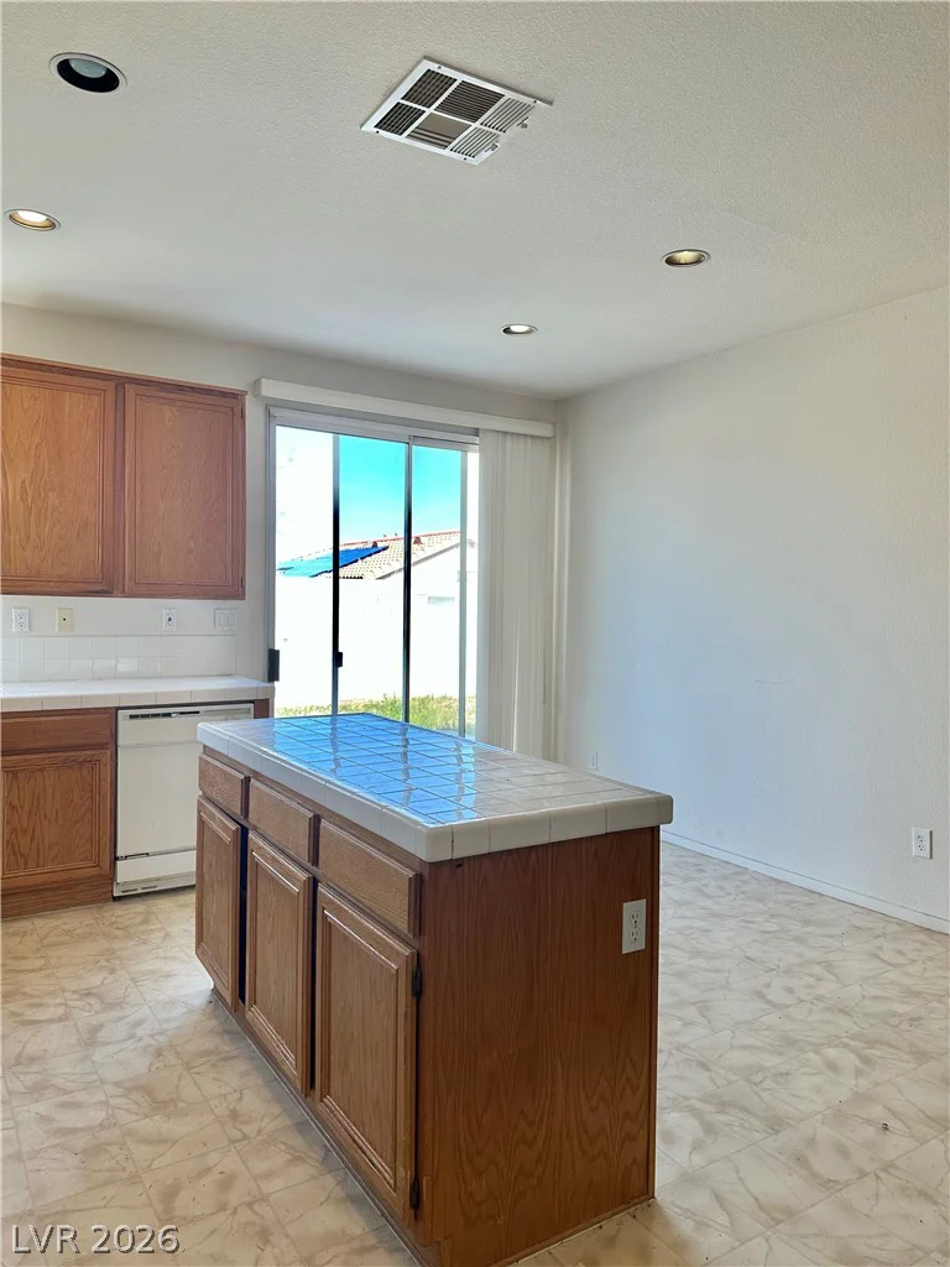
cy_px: 634
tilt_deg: -1.8
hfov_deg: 56.8
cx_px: 475
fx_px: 878
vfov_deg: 71.6
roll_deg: -1.0
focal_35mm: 24
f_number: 1.78
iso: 64
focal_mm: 6.86
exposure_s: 1/218
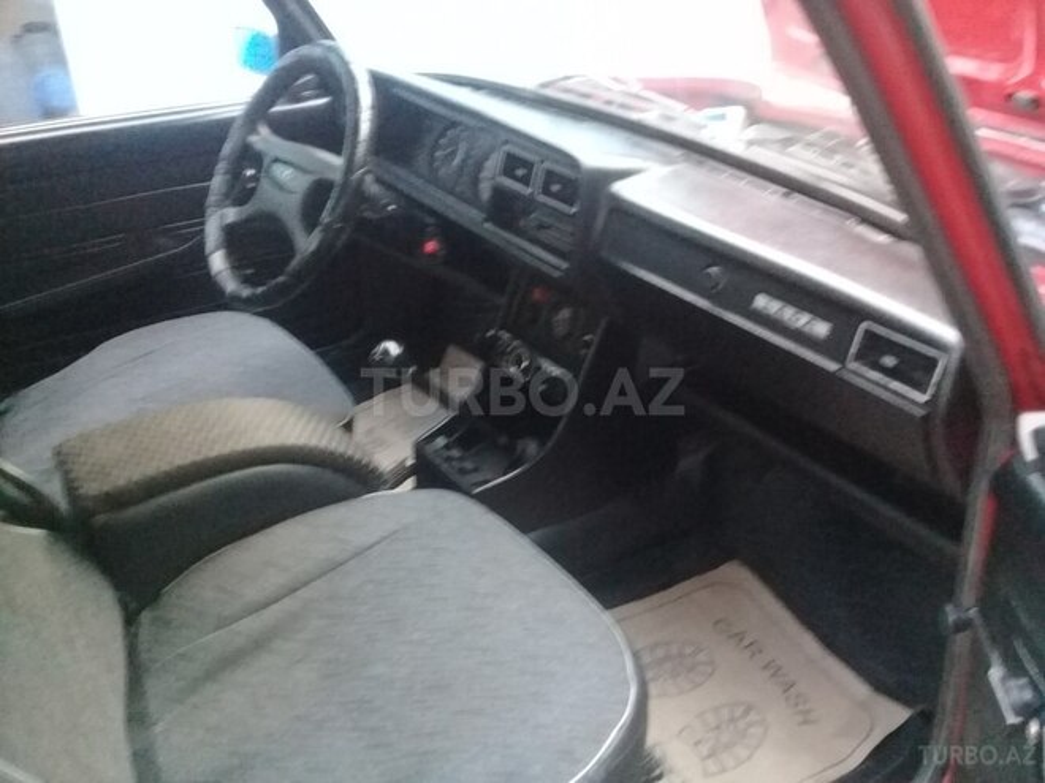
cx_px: 522
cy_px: 392
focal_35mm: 31
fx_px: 936
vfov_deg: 45.4
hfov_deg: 58.4
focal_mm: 3.3
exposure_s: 1/17
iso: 500
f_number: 2.2
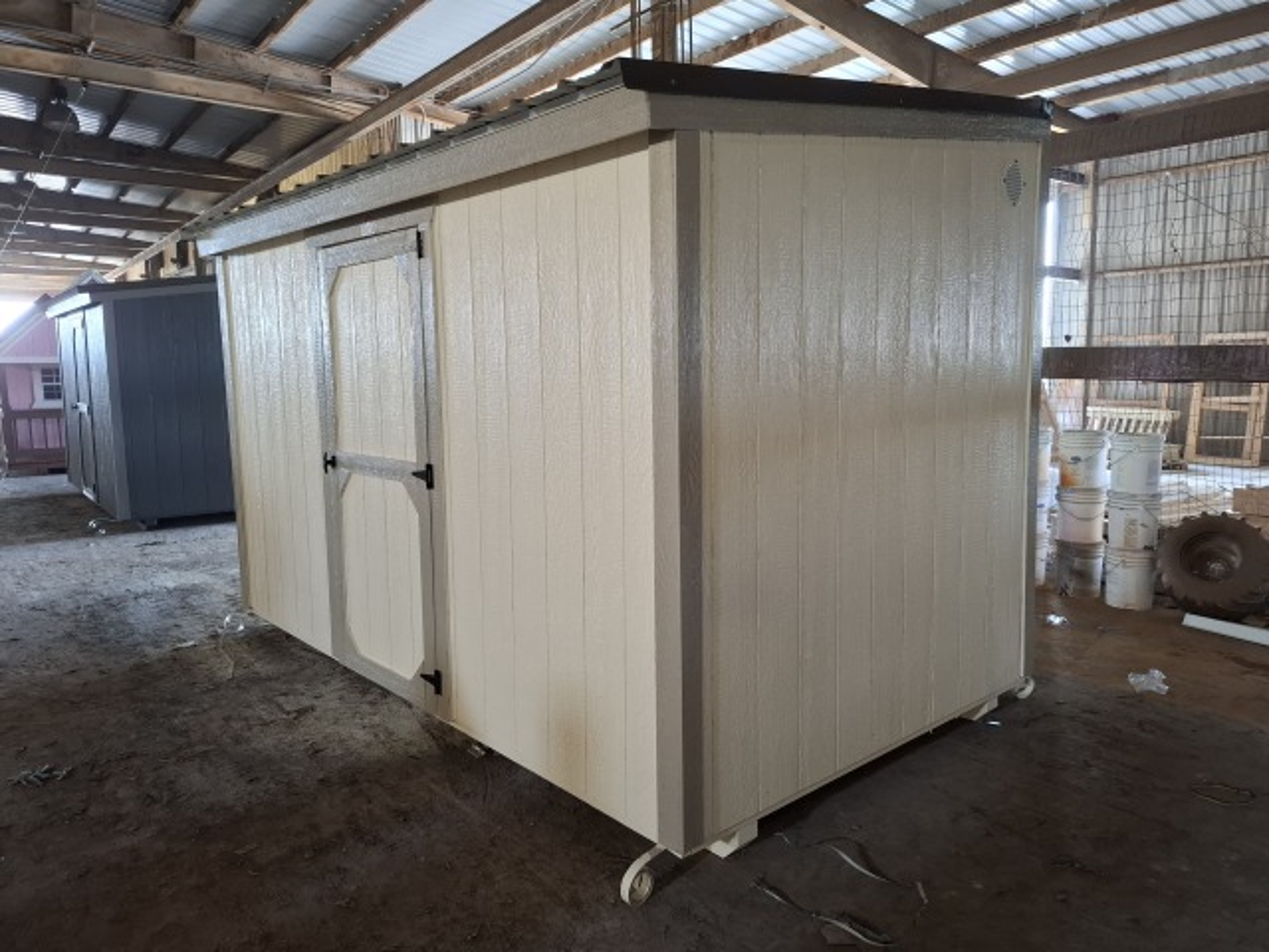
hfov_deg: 73.9
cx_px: 634
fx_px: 843
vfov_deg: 58.9
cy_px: 476
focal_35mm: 23
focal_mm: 5.54
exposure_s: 1/33
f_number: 1.8
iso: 250
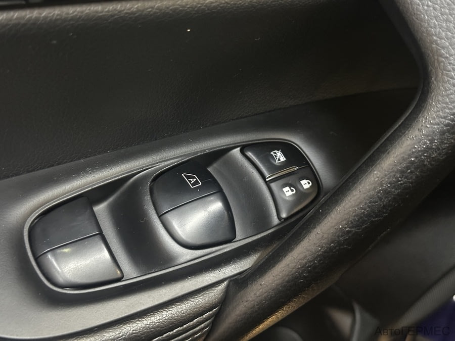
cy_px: 170
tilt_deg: -51.4
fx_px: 631
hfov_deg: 39.7
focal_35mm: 48
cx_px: 228
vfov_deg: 30.3
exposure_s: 1/25
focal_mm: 6.86
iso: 640
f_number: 1.78
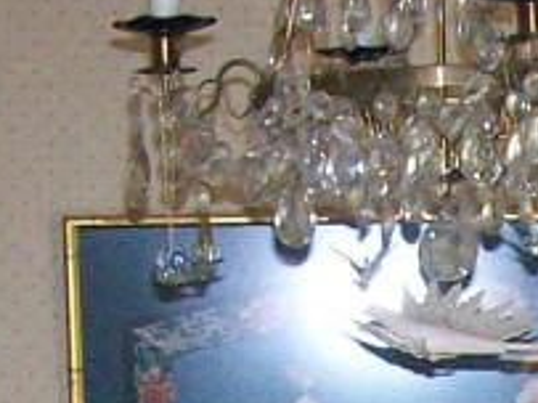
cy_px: 920
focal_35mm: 227
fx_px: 3526
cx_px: 562
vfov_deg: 6.3
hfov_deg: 8.7
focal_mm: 6
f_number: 2.7
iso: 160
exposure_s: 1/64
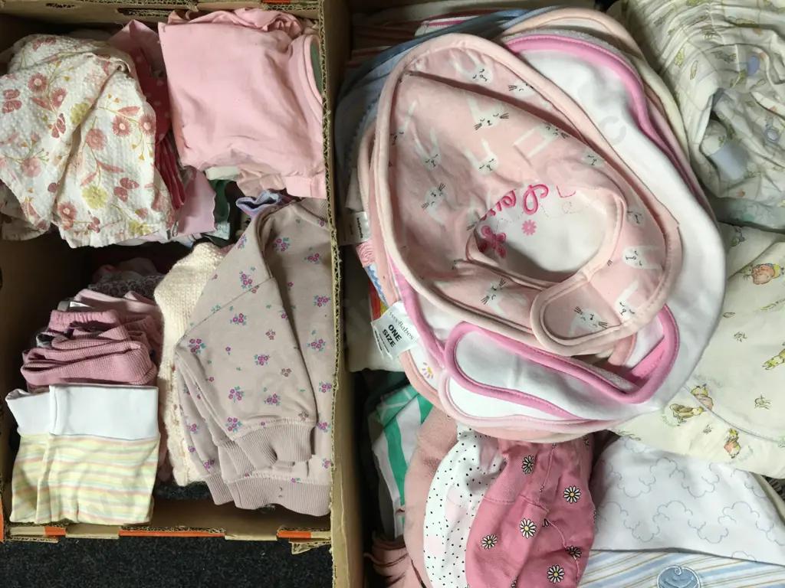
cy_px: 294
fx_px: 658
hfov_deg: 61.7
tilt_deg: -74.0
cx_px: 392
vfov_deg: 48.2
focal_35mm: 29
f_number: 2.2
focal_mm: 4.15
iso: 50
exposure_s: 1/17
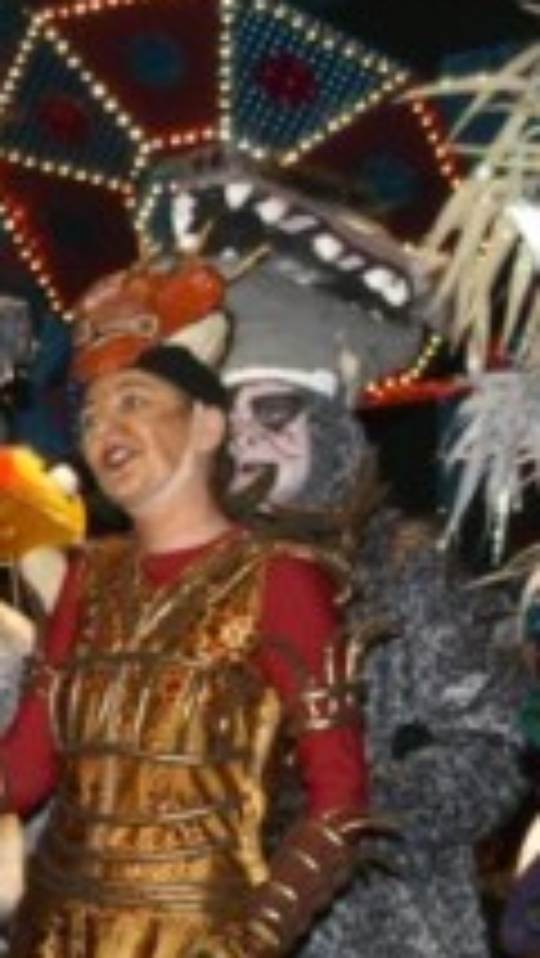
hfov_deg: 6.3
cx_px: -446
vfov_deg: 11.4
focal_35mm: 188
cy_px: 591
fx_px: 4780
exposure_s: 1/60
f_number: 4.5
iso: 400
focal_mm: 50
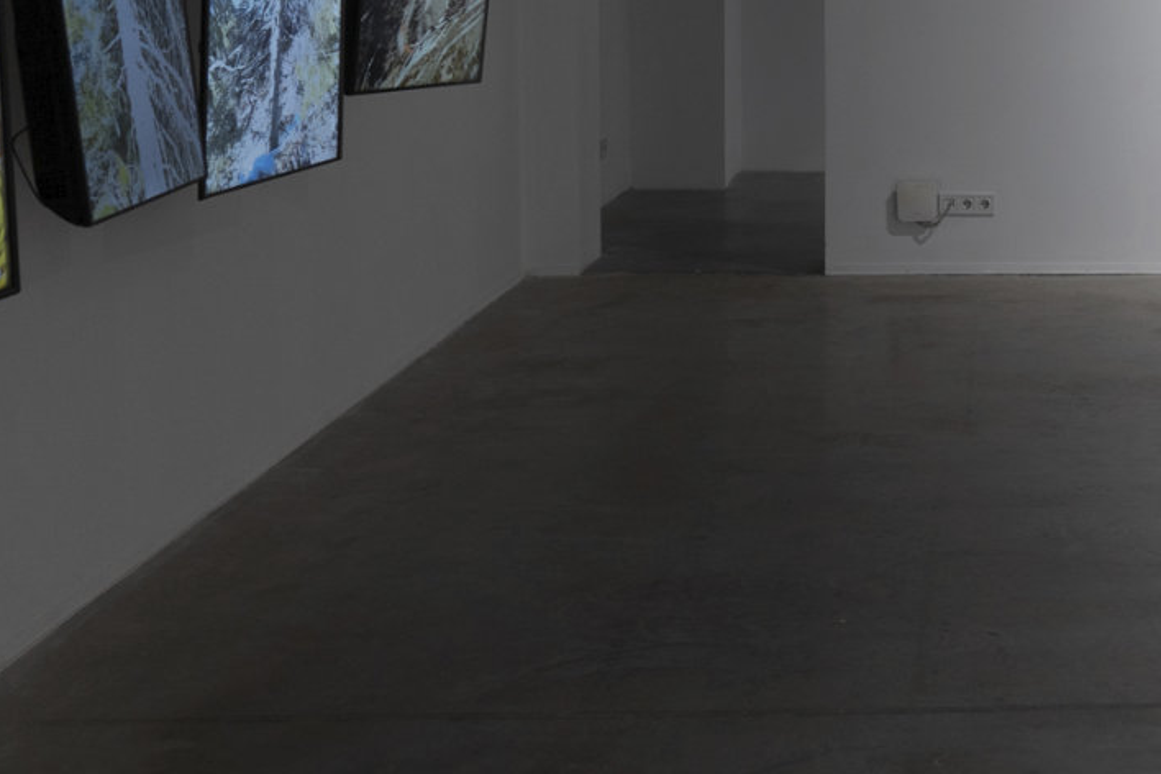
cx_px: 1168
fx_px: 1967
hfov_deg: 30.5
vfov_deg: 21.8
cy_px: 91
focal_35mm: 61
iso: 400
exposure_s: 1/40
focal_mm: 24
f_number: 5
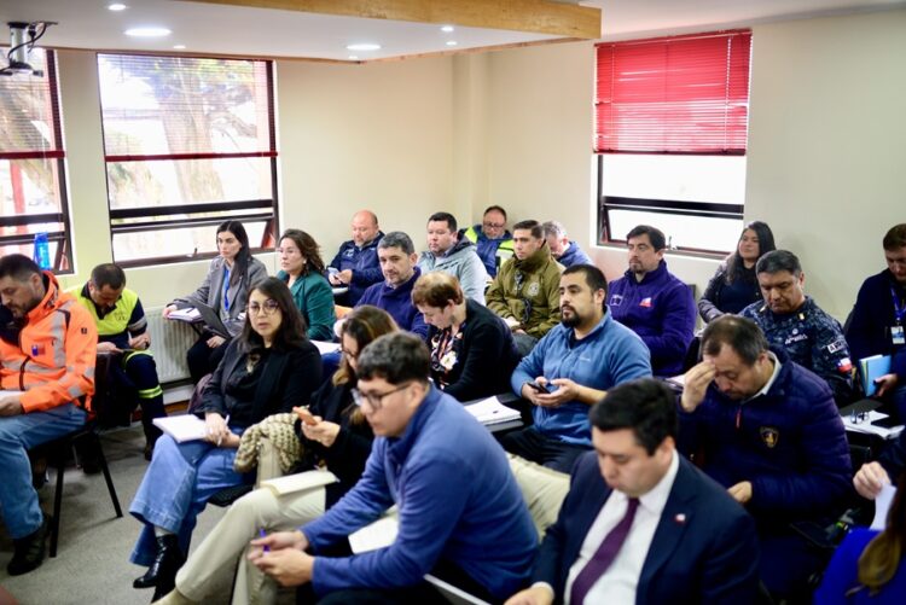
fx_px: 881
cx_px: 453
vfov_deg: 37.9
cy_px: 302
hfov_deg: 54.4
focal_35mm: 35
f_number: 1.4
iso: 500
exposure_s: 1/200
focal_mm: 35
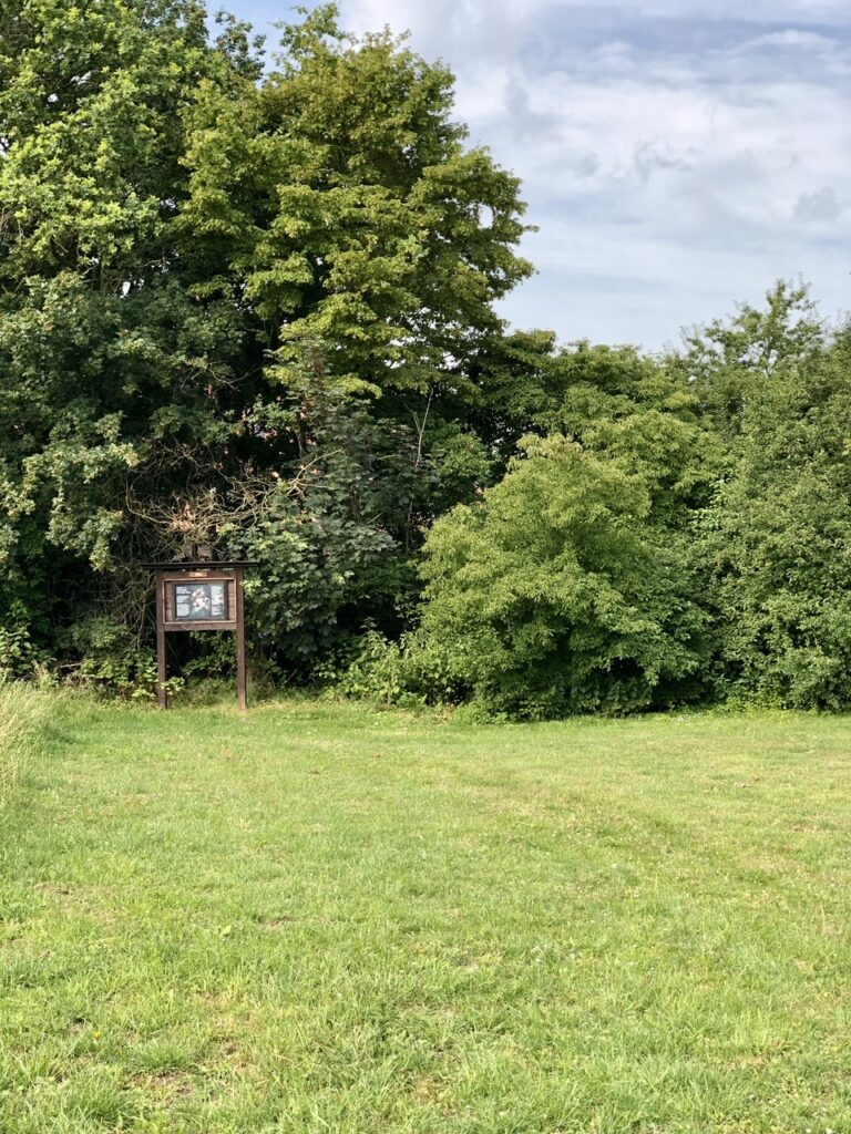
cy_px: 567
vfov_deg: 36.8
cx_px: 426
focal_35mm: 52
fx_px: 1704
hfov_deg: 28.0
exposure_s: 1/180
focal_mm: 6
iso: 16
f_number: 2.4
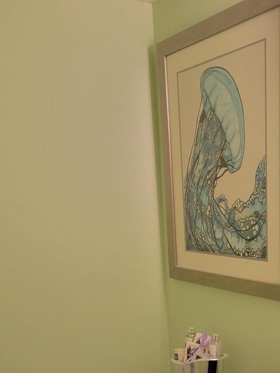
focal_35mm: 49
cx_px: 210
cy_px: 327
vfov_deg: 36.7
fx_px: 528
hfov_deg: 29.2
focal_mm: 5.4
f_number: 1.8
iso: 160
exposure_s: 1/60
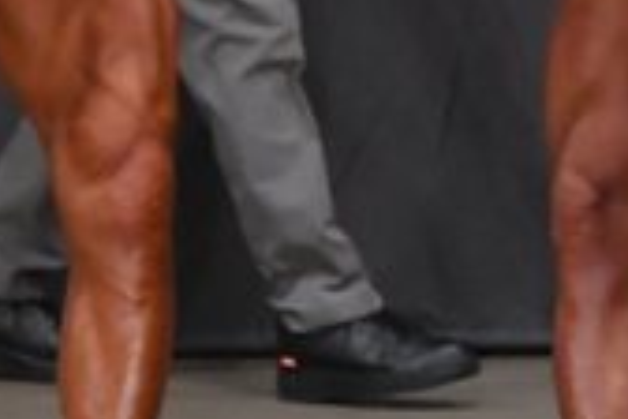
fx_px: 16257
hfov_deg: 2.2
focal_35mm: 932
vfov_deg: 1.5
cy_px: -146
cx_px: 649
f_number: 5.6
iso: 5000
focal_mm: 135
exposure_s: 1/400
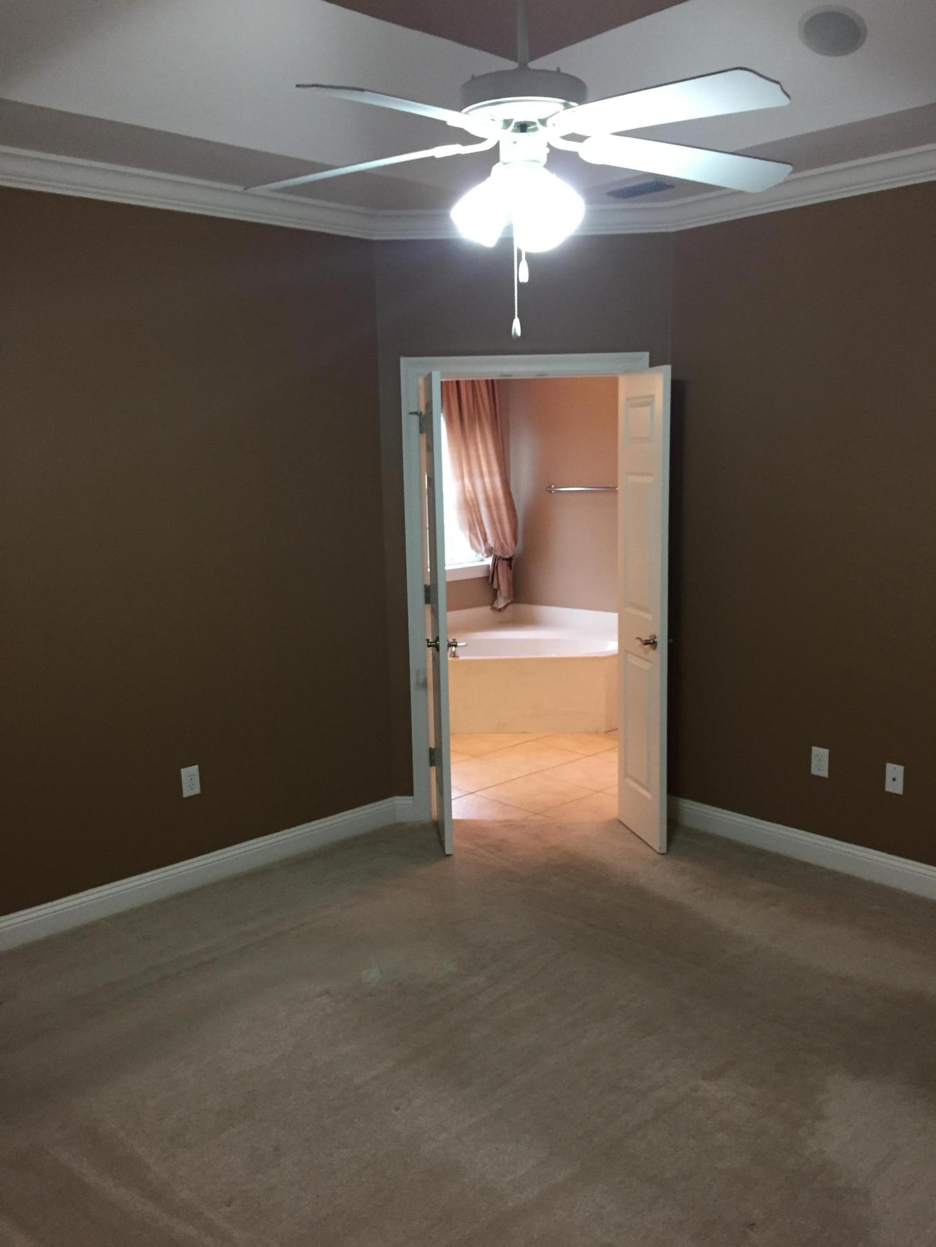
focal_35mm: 29
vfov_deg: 61.7
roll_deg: +1.4
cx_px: 468
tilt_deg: -7.8
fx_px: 1046
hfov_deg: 48.2
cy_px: 624
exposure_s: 1/30
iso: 160
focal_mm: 4.15
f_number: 2.2
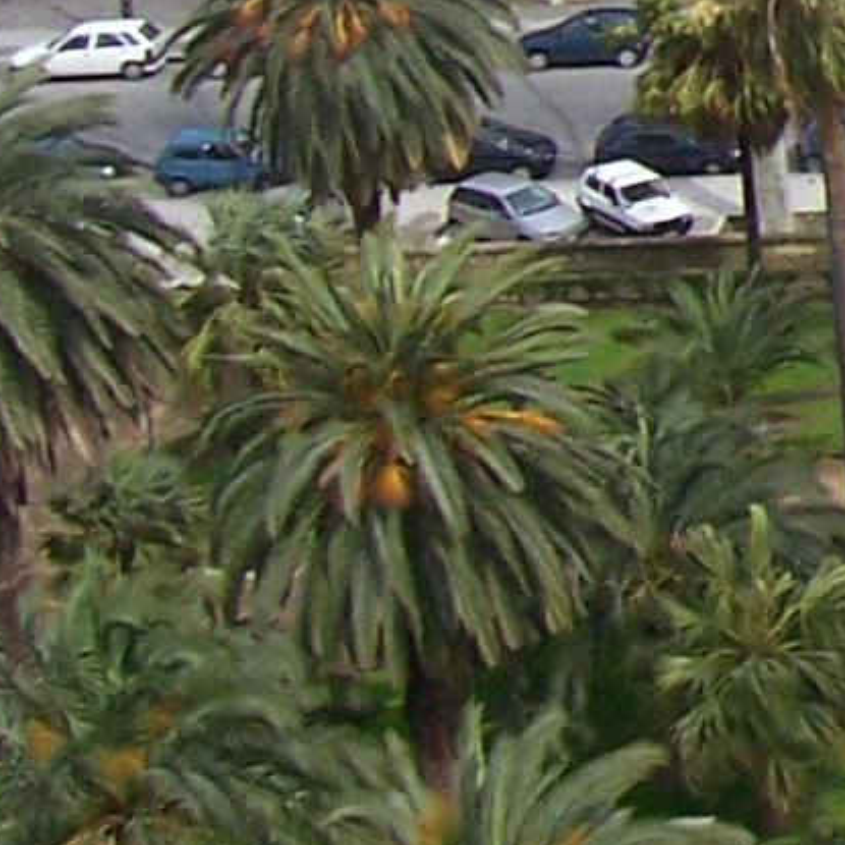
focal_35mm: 167
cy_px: -136
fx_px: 4612
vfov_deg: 10.3
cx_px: 2201
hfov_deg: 9.1
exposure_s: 1/350
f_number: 5.6
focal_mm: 5.6
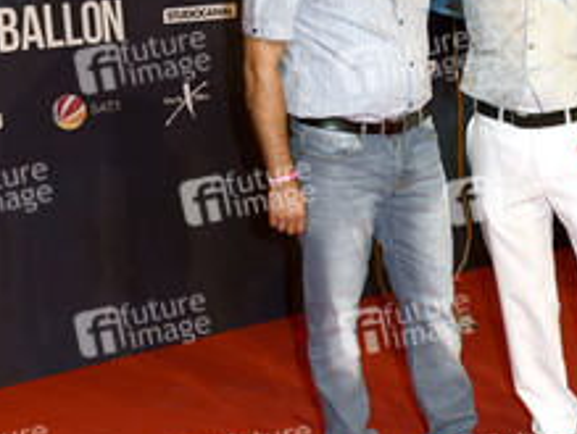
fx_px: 1286
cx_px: 441
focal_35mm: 77
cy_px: 129
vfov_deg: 19.1
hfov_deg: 25.0
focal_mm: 26
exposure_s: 1/100
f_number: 6.3
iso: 320
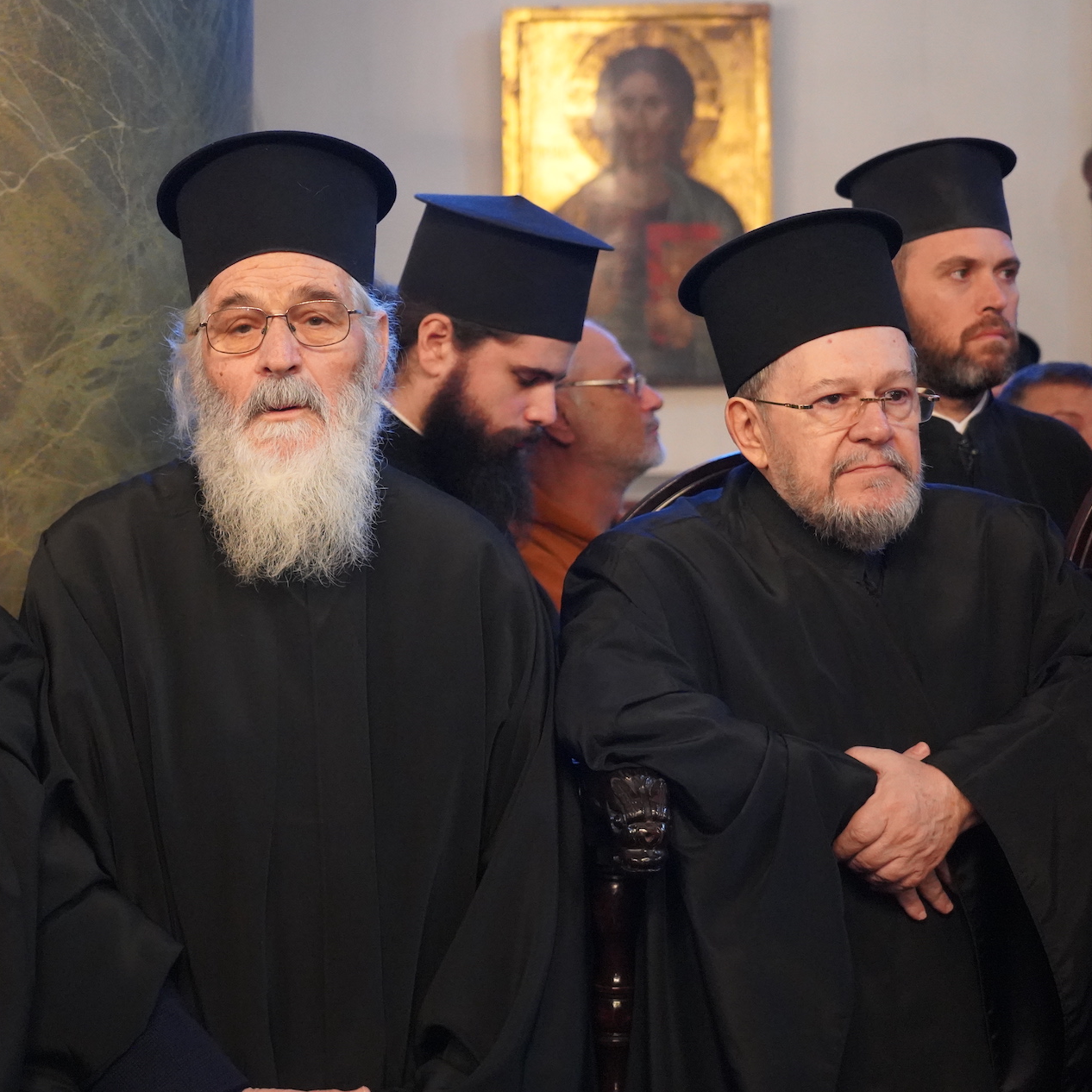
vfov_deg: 25.7
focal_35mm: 67
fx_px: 2391
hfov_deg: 25.5
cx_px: 310
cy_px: 546
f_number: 4
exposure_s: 1/160
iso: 10000
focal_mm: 52
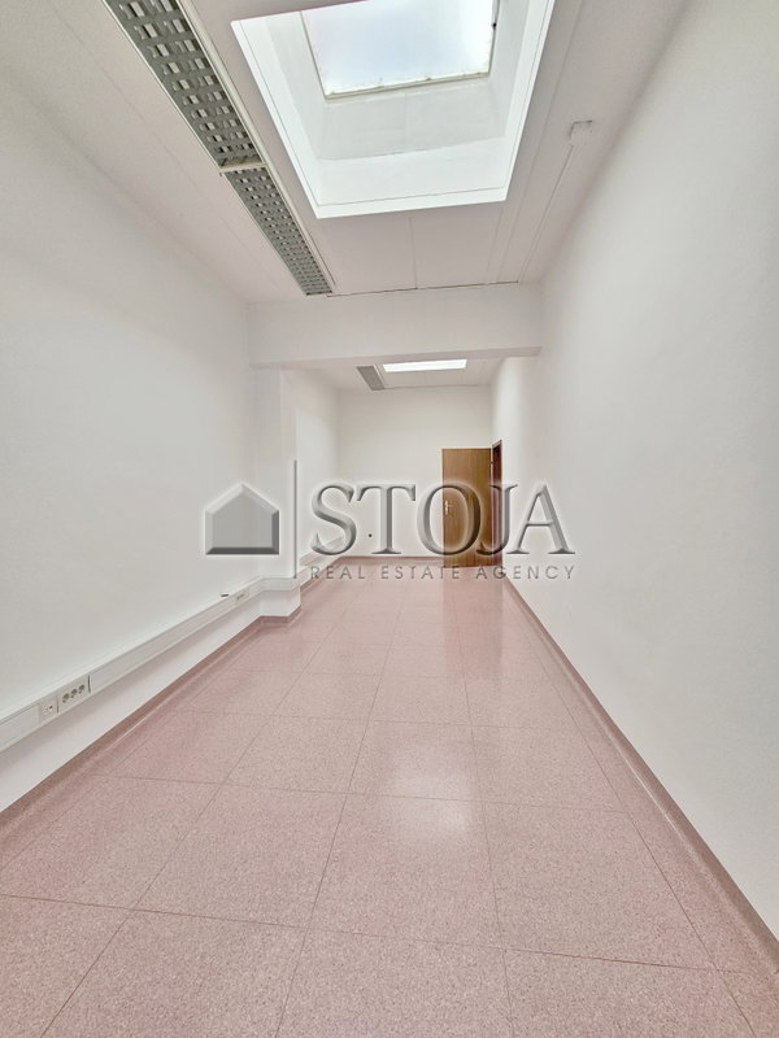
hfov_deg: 89.9
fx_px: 390
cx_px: 390
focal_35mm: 13
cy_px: 519
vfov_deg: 106.2
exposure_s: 1/100
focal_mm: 2.2
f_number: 2.2
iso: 50
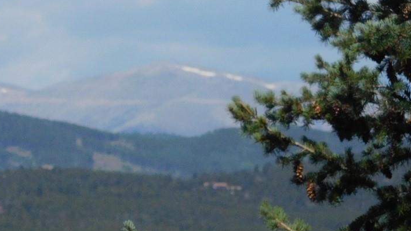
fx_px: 5362
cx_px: 216
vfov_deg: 2.5
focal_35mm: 492
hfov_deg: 4.4
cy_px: 57
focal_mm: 35.7
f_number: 10.8
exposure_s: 1/400
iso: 200
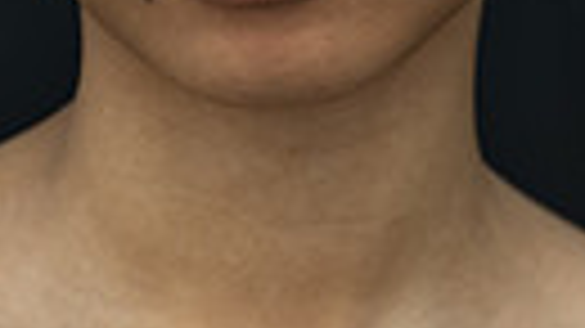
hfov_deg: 6.1
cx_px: 508
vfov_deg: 3.4
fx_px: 5442
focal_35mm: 351
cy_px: -276
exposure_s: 1/1600
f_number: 2.8
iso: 800
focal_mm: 75
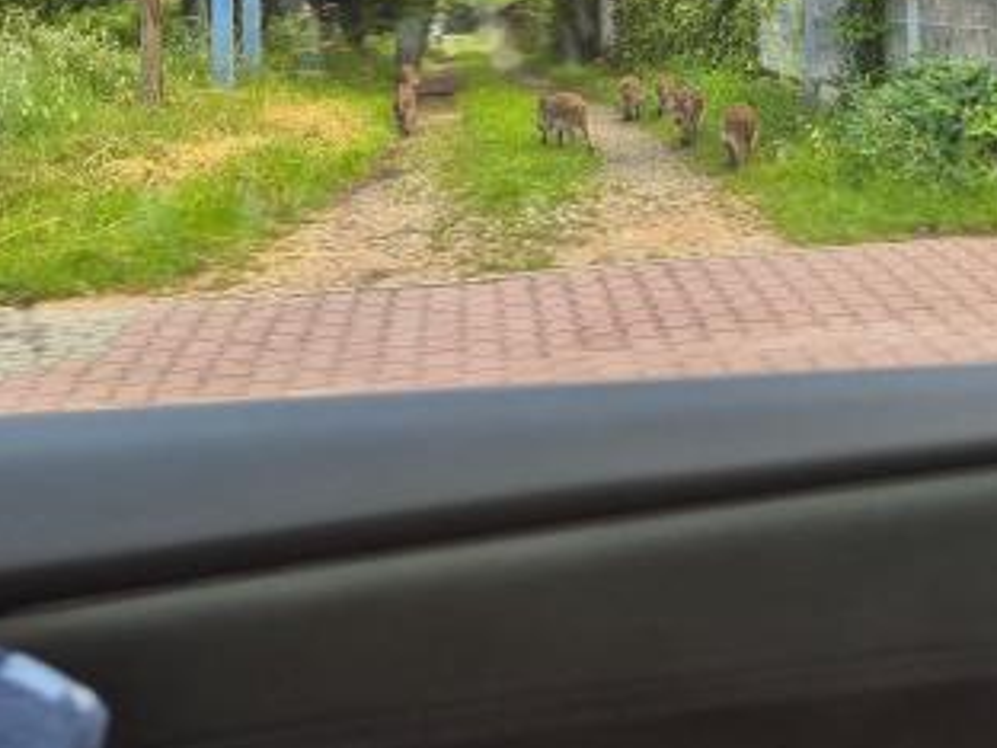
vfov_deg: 23.7
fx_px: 1699
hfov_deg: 32.0
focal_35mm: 59
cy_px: -10
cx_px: 761
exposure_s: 1/100
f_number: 1.8
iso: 40
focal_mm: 5.4
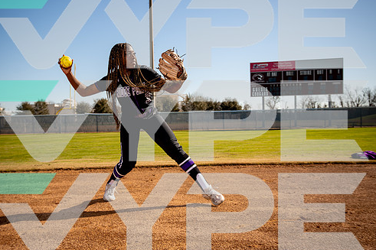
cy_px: 121
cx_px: 174
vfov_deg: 34.2
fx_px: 407
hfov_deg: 49.5
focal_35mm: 39
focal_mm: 33
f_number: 5.6
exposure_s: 1/250
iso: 100
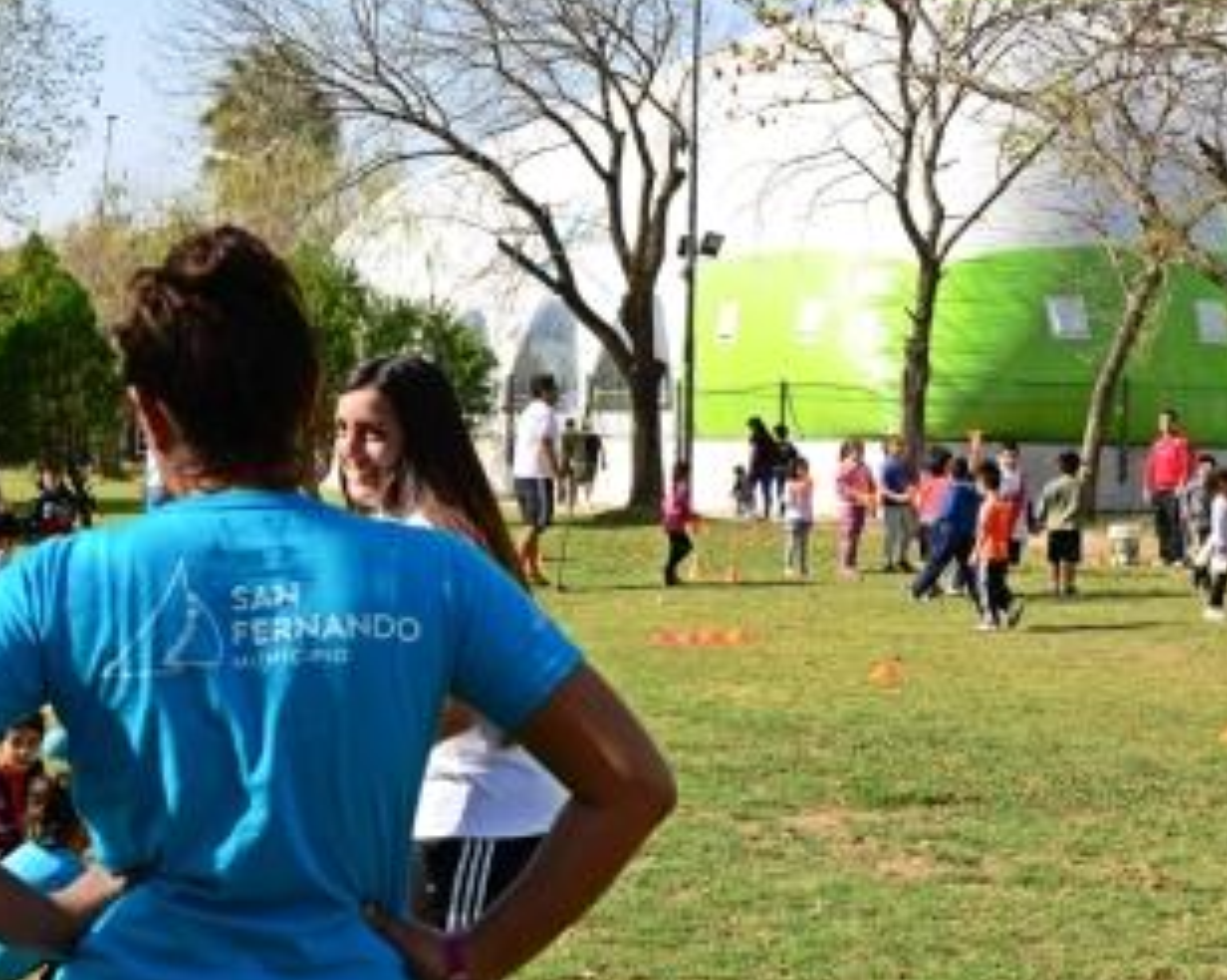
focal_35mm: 71
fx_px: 2577
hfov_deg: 26.7
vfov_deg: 21.5
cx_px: 486
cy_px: 476
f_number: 13
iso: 640
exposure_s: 1/400
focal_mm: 52
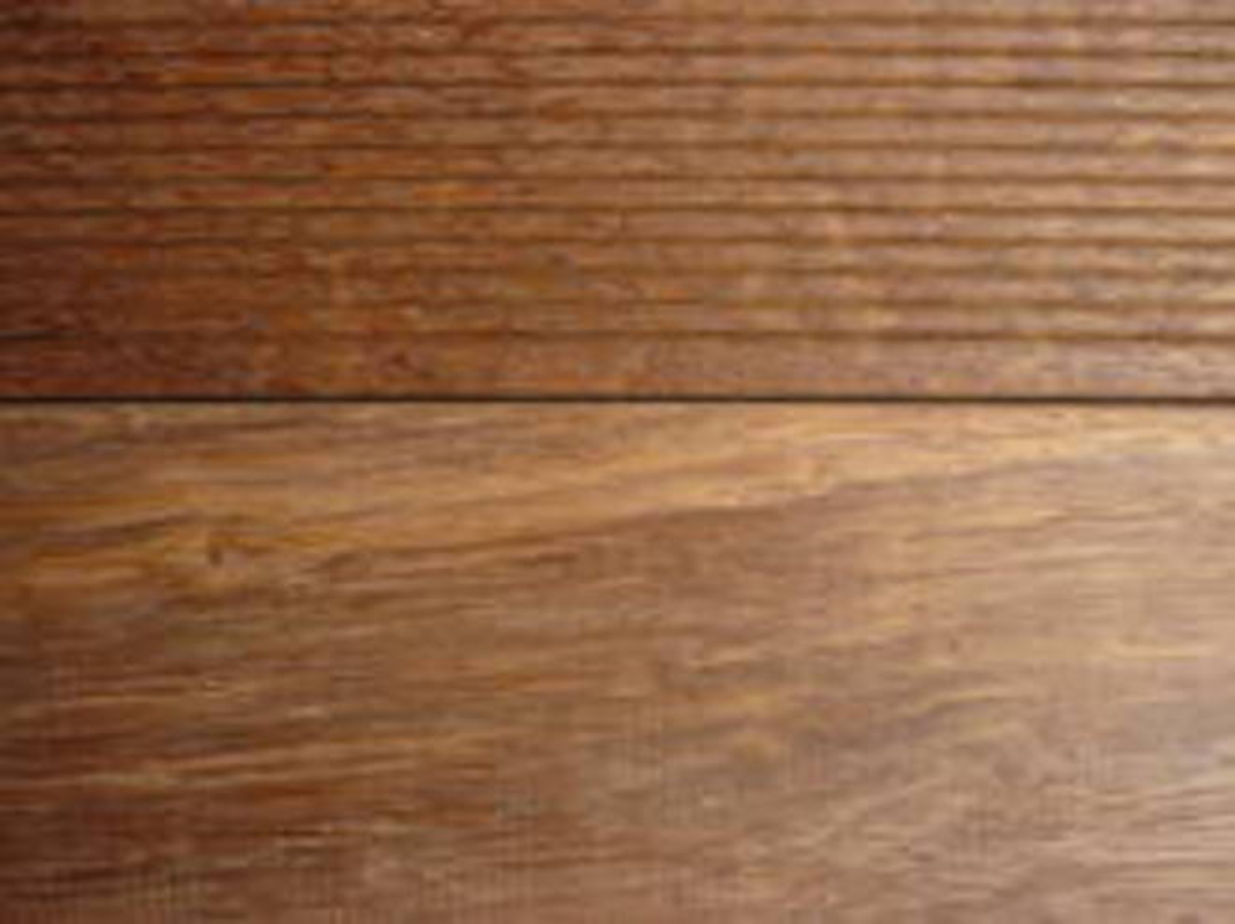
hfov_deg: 55.4
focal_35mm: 33
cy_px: 462
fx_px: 1176
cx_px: 618
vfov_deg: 42.9
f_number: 2.8
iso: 80
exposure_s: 1/100
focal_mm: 5.5
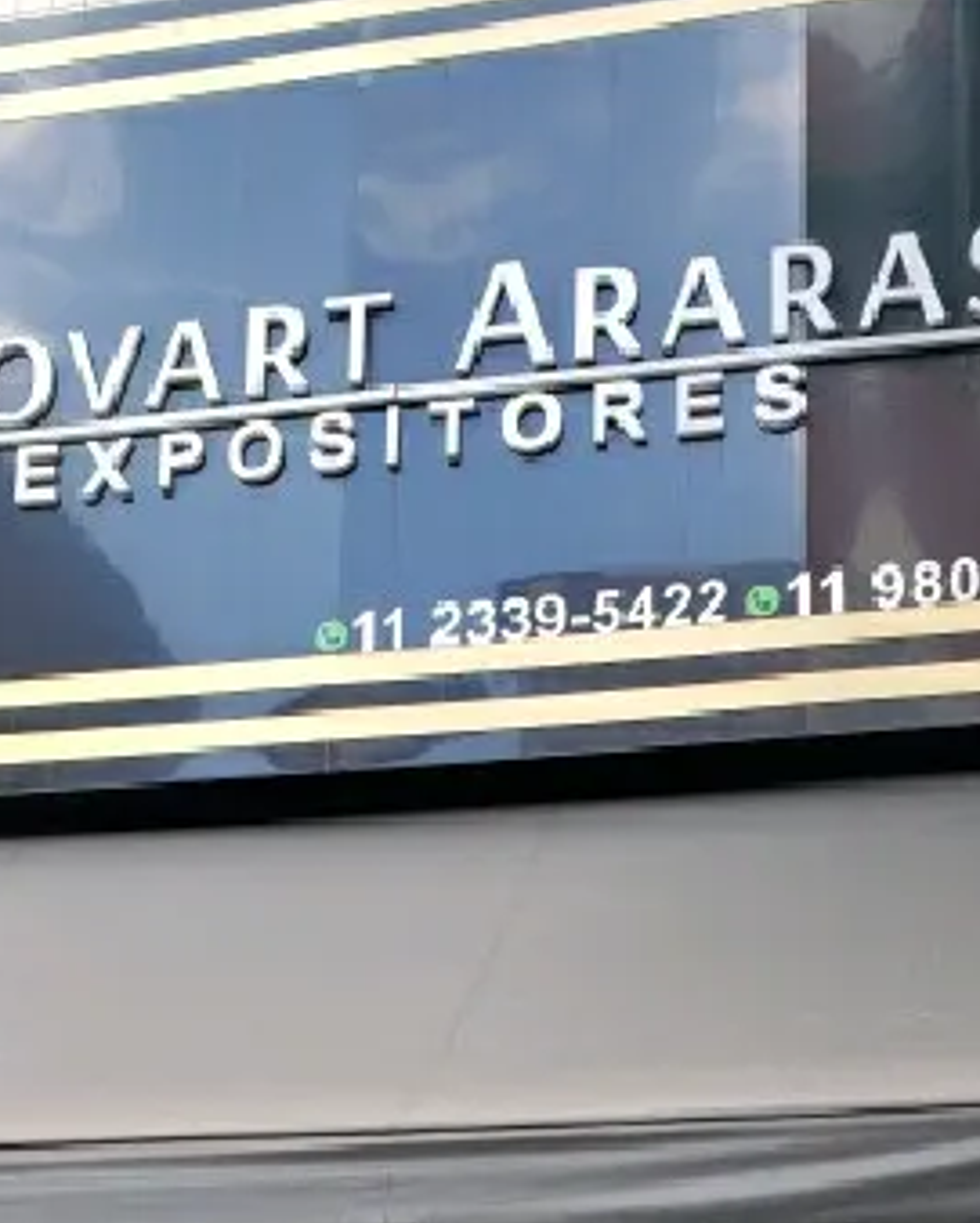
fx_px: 2172
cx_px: 423
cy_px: 1310
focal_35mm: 60
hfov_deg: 25.4
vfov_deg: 28.8
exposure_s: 1/143
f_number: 2.4
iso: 50
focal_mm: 4.3
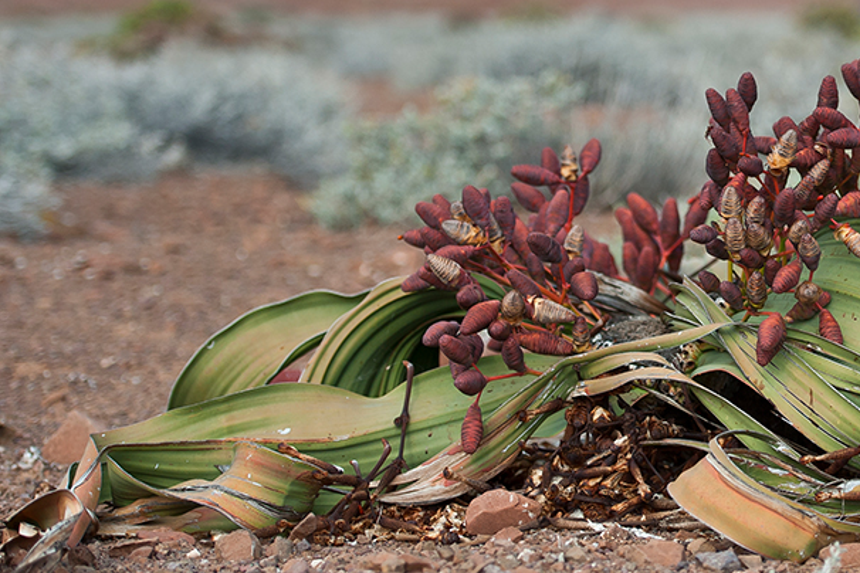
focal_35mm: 153
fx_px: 3655
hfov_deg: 13.3
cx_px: 775
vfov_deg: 9.0
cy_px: 174
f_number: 2.8
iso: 400
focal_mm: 78
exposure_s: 1/4000
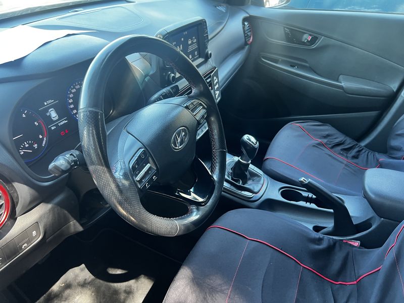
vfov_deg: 53.1
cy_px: 152
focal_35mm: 26
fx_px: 303
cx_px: 202
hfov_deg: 67.3
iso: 125
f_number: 1.5
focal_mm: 5.7
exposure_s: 1/74
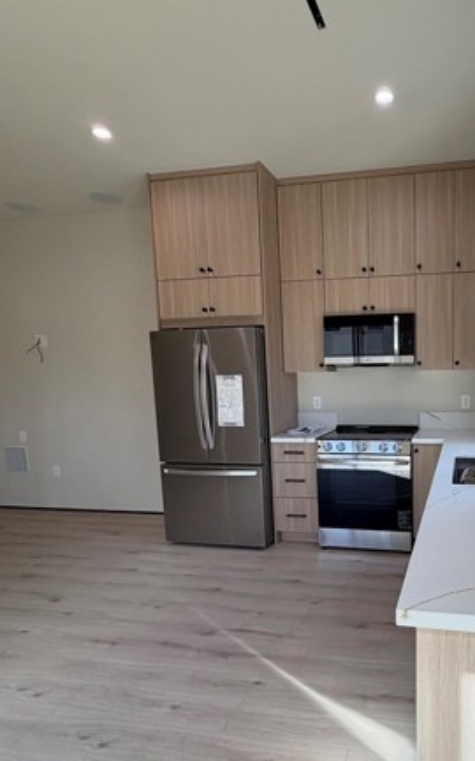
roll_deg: +0.4
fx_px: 456
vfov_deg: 79.1
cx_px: 380
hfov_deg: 51.6
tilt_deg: -7.5
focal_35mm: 22
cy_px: 437
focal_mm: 2.22
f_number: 2.2
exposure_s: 1/163
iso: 40
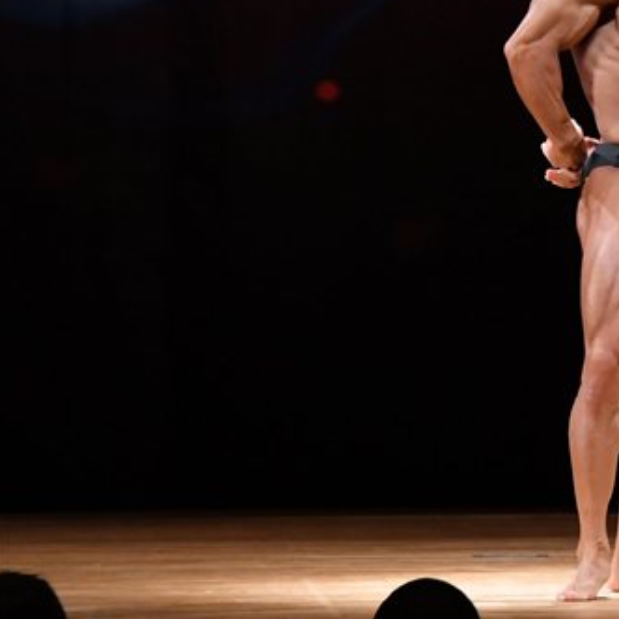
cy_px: 192
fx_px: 9023
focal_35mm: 446
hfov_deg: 3.9
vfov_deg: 3.9
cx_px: 719
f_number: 5.6
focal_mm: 150
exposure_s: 1/400
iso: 4000
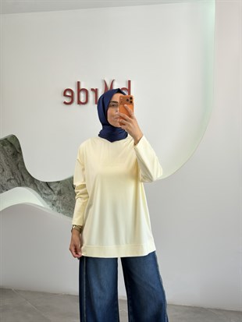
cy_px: 161
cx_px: 121
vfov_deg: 39.6
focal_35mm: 48
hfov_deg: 30.3
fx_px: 447
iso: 50
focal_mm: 6.76
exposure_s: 1/214
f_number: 1.78
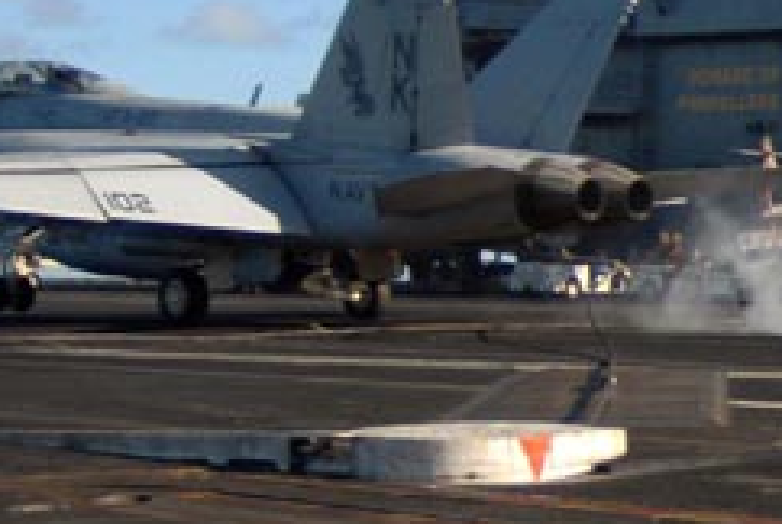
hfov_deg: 30.7
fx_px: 1414
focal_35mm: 65
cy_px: -129
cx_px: 511
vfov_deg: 19.6
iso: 100
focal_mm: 14
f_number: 2.8
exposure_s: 1/1600
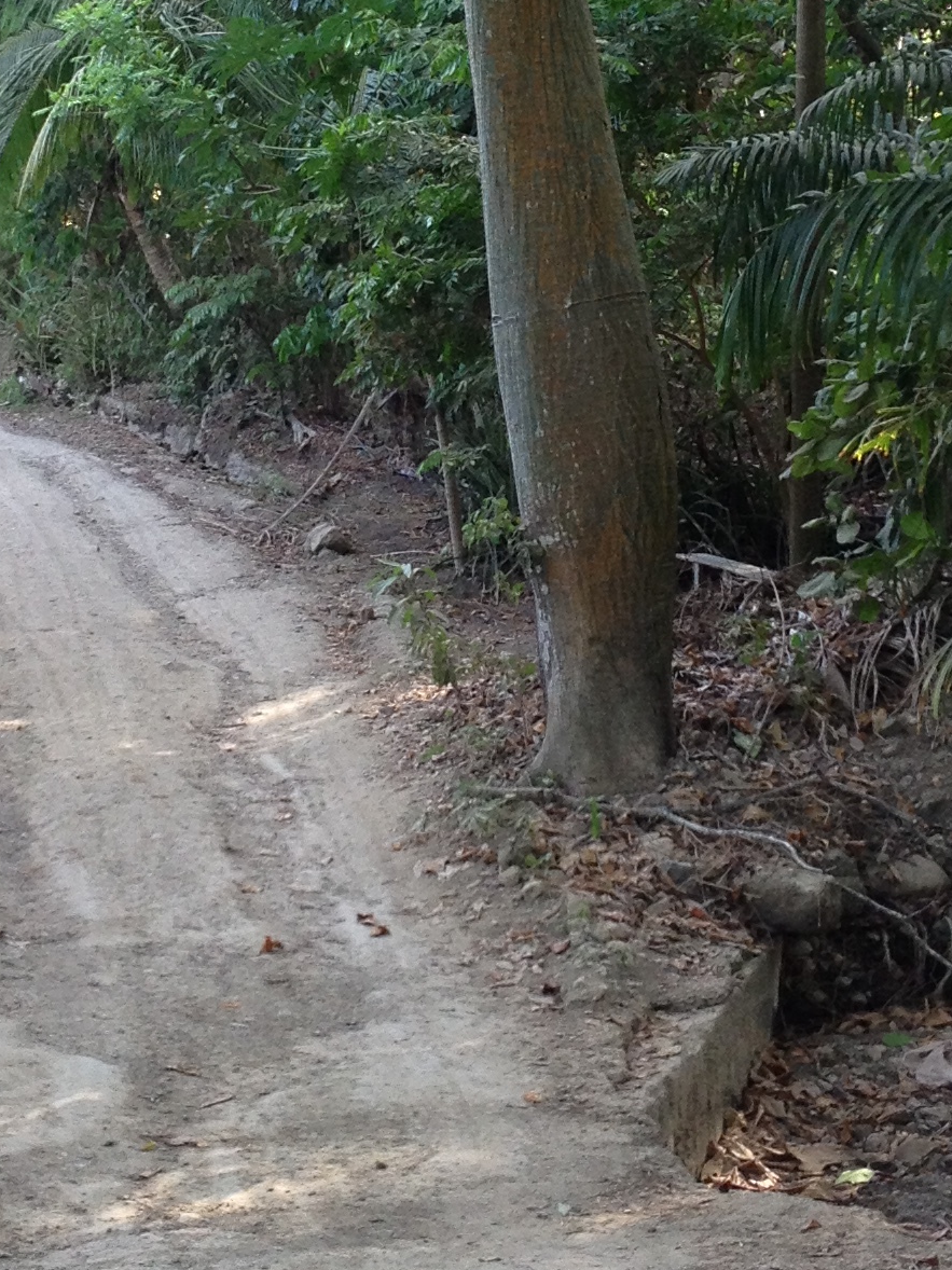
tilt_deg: -1.3
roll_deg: -0.5
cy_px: 344
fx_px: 3558
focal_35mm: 97
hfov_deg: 15.2
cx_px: 361
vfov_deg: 20.1
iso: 80
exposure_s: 1/120
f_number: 2.4
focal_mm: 4.28
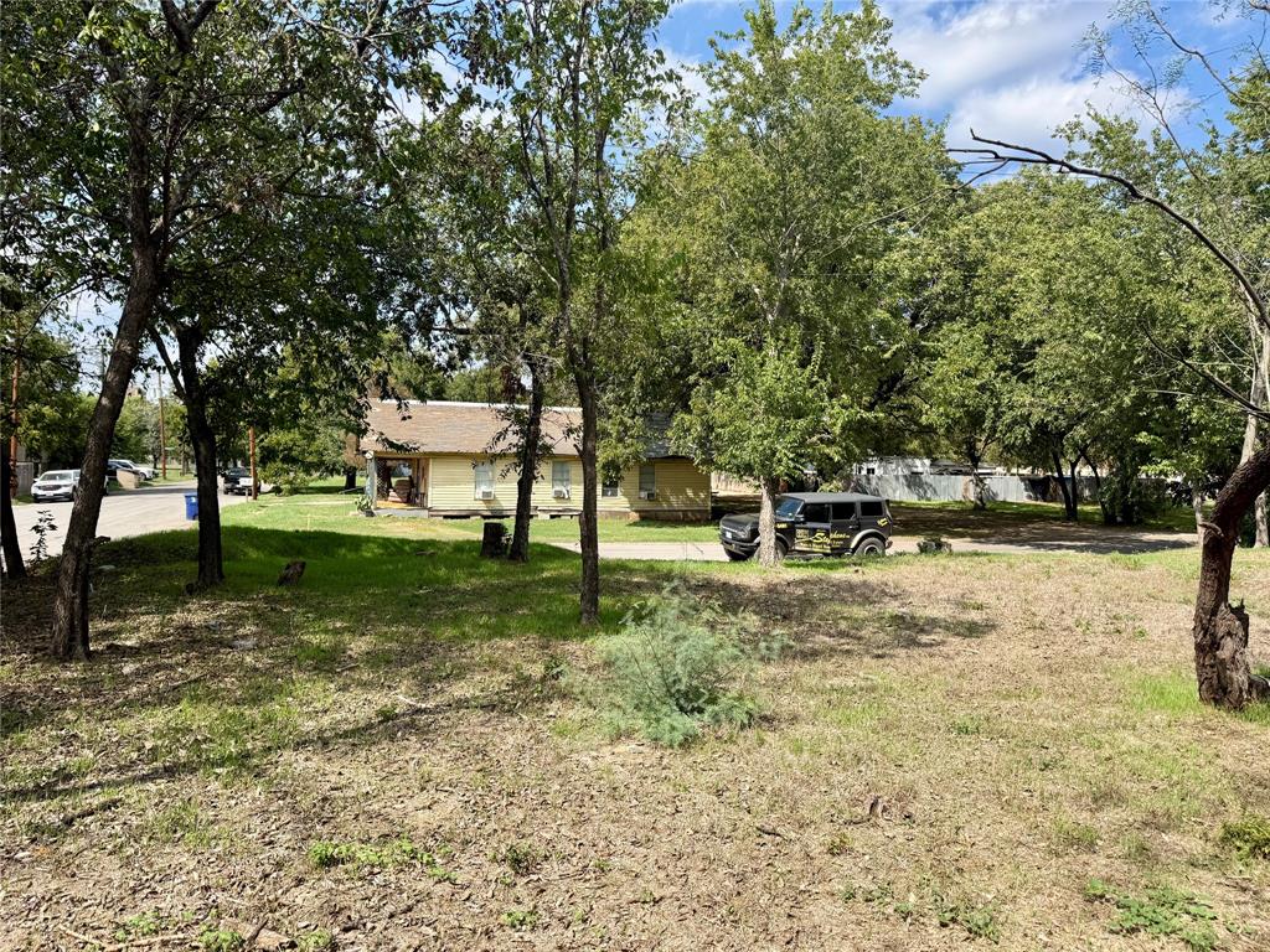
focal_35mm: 24
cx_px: 635
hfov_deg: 71.6
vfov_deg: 56.8
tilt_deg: +1.1
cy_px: 476
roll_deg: -1.2
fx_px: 881
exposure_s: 1/3021
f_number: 1.78
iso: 80
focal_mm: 6.76
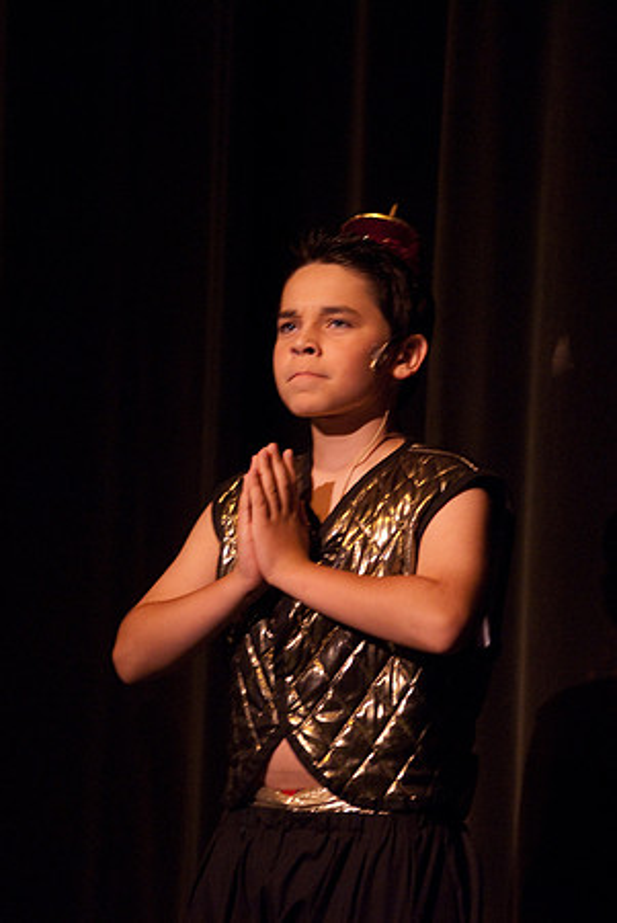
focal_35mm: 218
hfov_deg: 6.3
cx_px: 308
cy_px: 462
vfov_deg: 9.5
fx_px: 5578
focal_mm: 145
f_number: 2.8
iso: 1000
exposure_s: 1/40
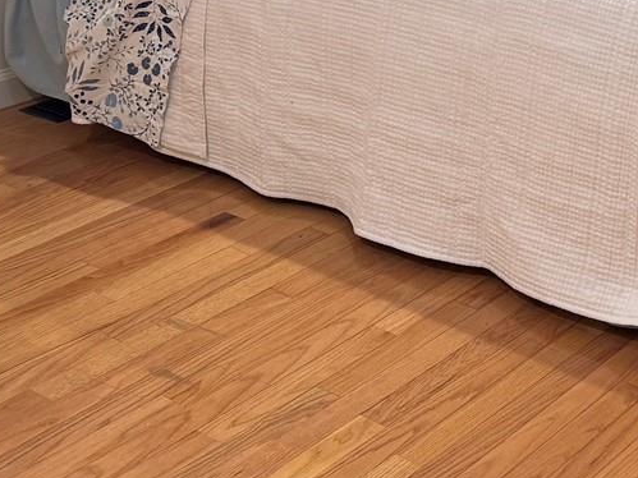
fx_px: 1419
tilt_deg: -14.8
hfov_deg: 22.1
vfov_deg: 18.1
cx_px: 885
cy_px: -100
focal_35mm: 77
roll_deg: -5.4
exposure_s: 1/60
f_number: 1.78
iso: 100
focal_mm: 6.76
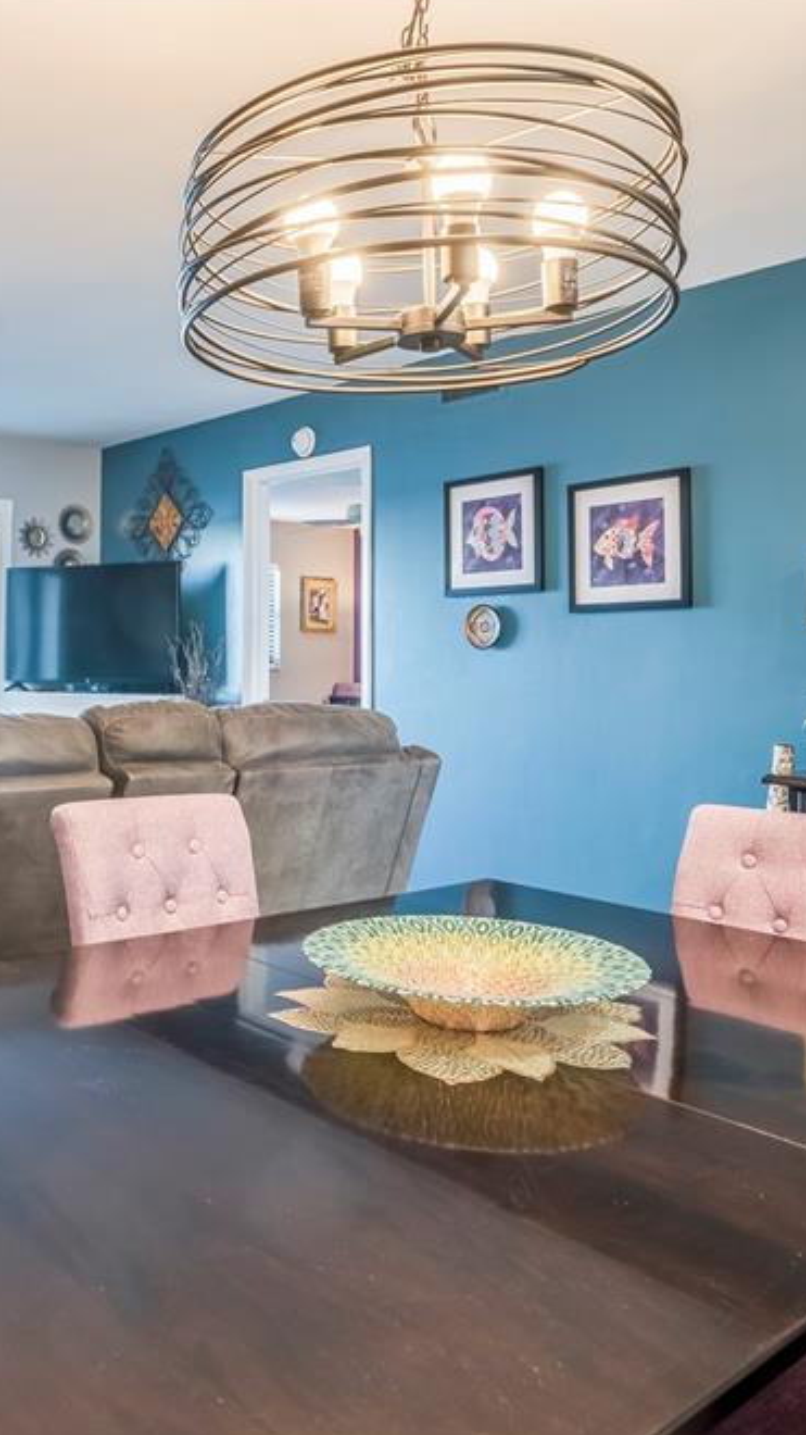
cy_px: 728
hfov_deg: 42.3
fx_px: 988
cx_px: 159
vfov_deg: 71.9
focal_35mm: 26
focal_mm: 16
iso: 400
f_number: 8
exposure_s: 1/125
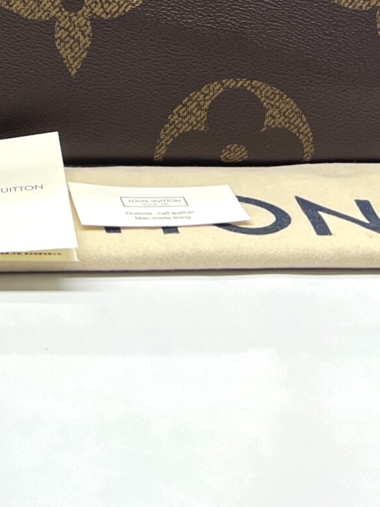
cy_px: -301
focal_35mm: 86
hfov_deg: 16.2
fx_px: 1259
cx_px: -128
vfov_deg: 19.2
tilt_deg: -4.4
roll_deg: -0.7
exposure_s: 1/100
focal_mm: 5.7
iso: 40
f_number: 1.5
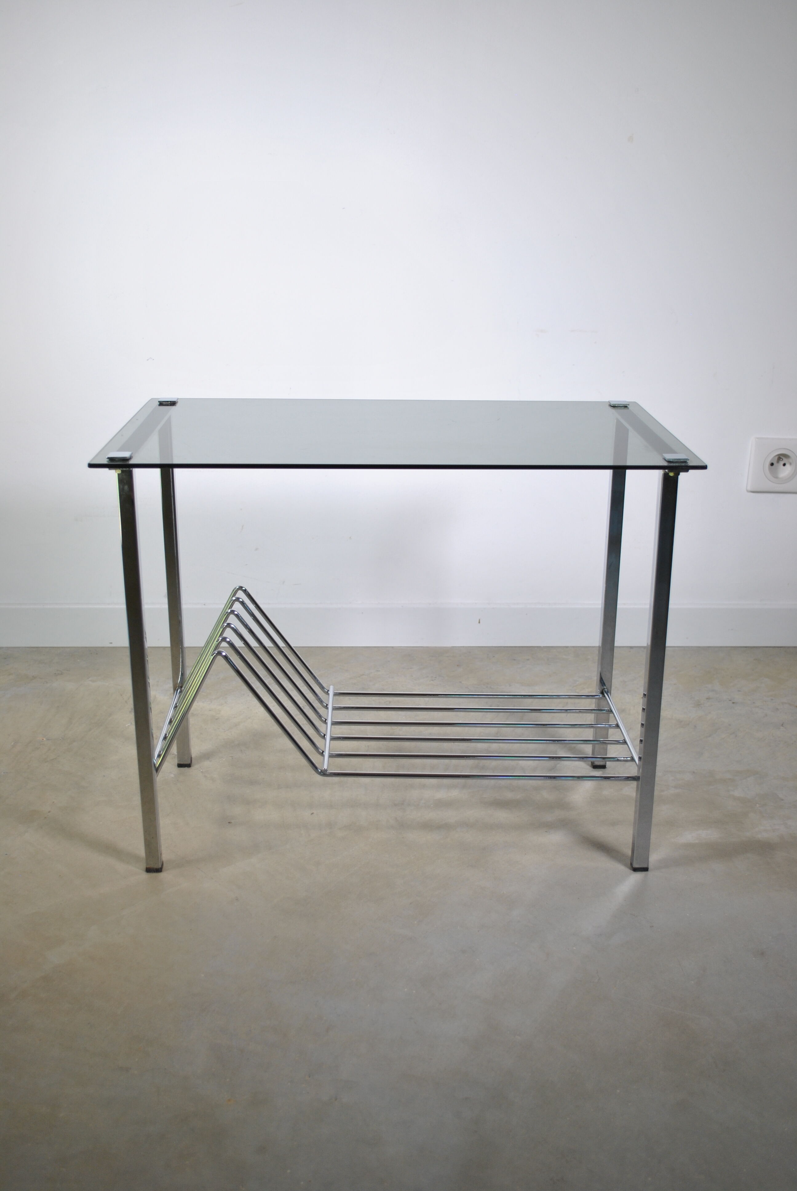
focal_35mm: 36
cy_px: 596
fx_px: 1192
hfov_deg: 37.0
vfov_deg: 53.1
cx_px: 398
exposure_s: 1/80
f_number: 4
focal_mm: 24
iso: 200
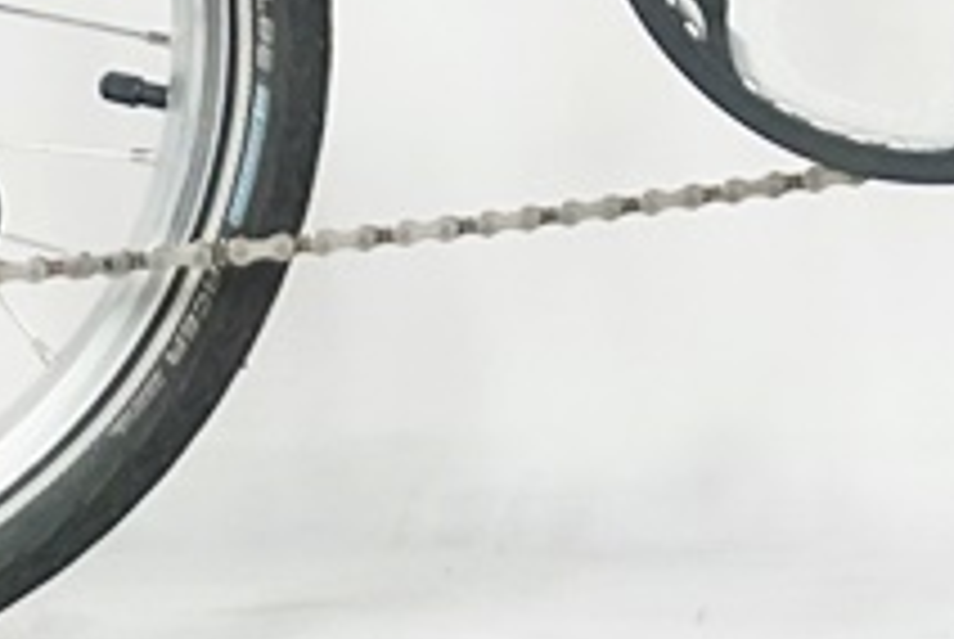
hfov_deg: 6.0
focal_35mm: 339
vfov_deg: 4.0
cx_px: 1310
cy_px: -1053
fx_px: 8996
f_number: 5.6
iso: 1600
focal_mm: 40
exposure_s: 1/80
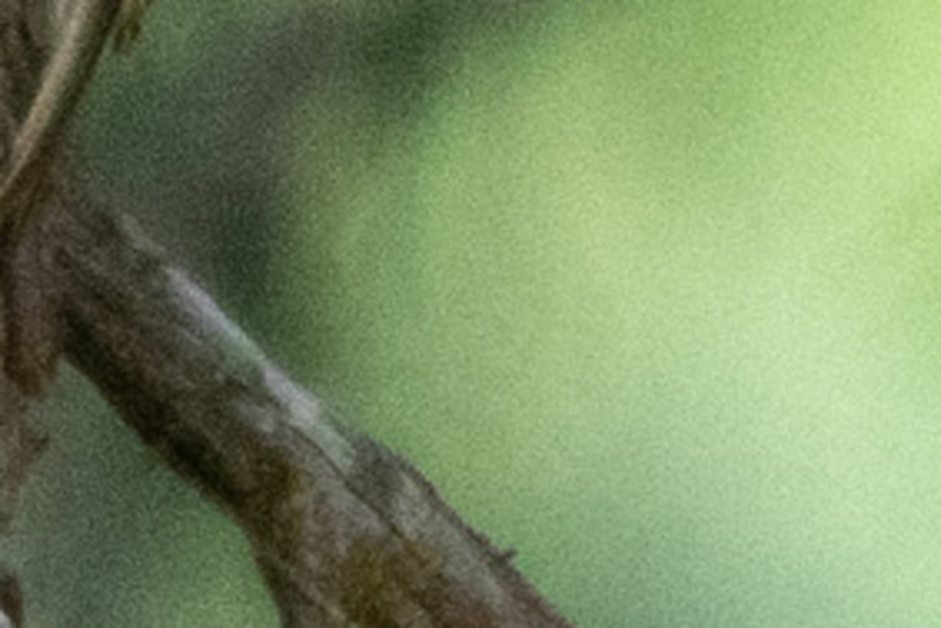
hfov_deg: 0.8
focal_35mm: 2673
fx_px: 69902
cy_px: -83
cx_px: -10
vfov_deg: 0.5
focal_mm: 480
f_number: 5.6
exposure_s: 1/2500
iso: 1000
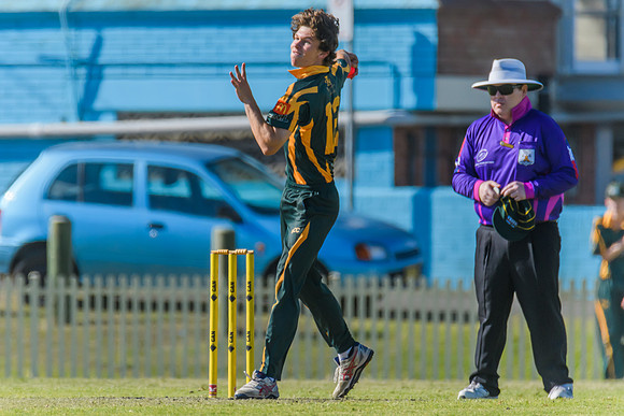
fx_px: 17463
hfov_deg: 2.0
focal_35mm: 1007
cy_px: 197
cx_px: 275
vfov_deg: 1.4
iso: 640
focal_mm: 600
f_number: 6.3
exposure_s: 1/3200
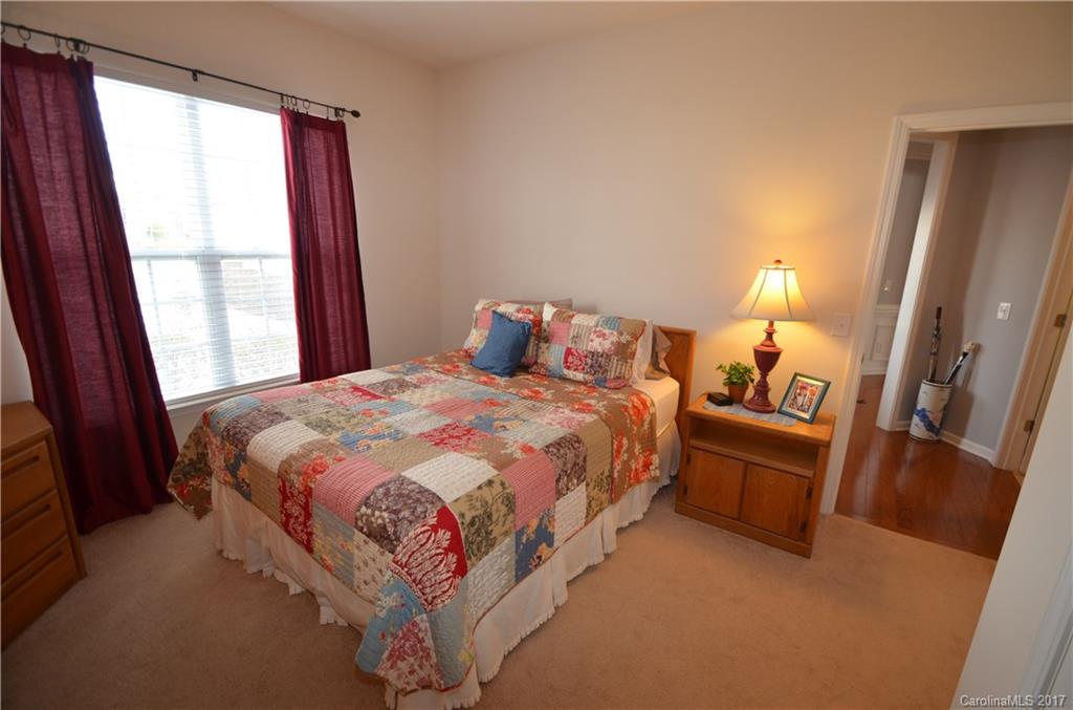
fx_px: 446
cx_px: 536
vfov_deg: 77.0
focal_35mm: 15
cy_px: 355
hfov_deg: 100.5
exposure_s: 1/60
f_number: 4
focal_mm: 10
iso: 360
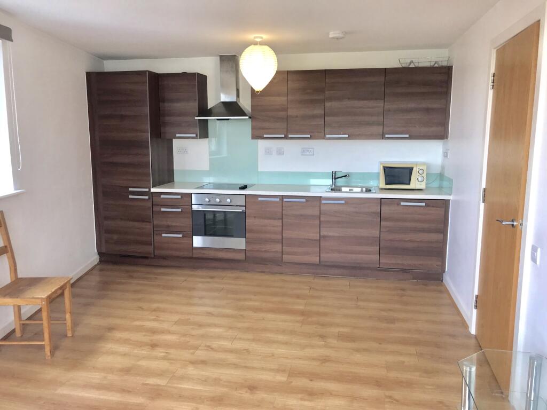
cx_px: 274
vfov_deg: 49.7
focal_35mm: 28
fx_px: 442
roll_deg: +0.1
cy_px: 205
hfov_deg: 63.4
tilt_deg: -9.3
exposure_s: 1/33
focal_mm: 3.99
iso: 25
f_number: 1.8
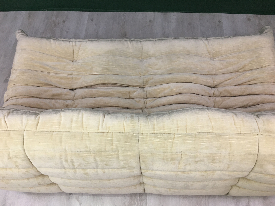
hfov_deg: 61.7
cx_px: 138
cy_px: 103
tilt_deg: -61.9
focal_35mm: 29
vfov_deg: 48.2
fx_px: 230
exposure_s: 1/33
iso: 100
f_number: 2.2
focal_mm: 4.15
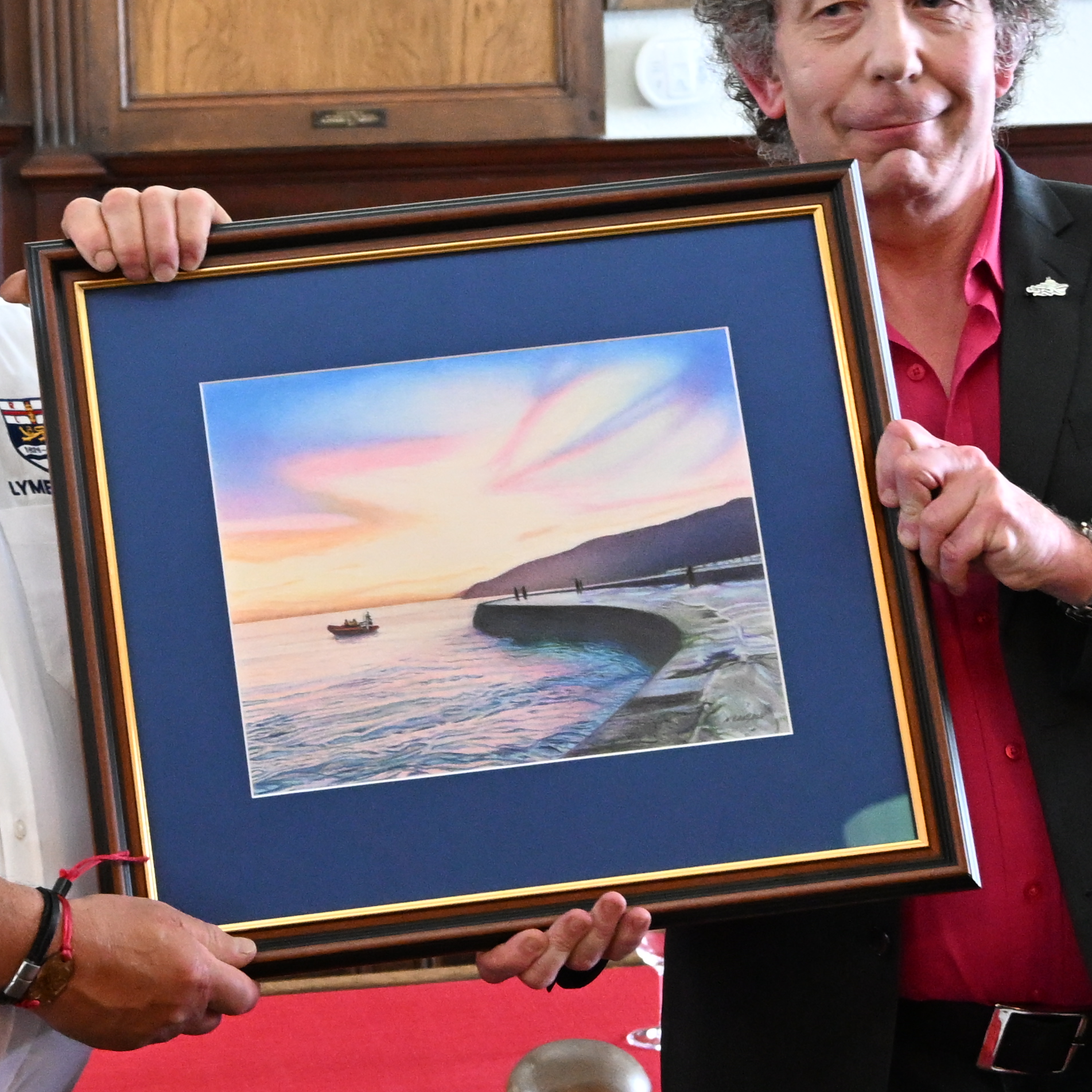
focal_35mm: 93
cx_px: 206
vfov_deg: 18.6
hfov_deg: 18.5
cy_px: 374
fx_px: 3328
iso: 2800
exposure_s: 1/60
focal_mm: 25
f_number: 4
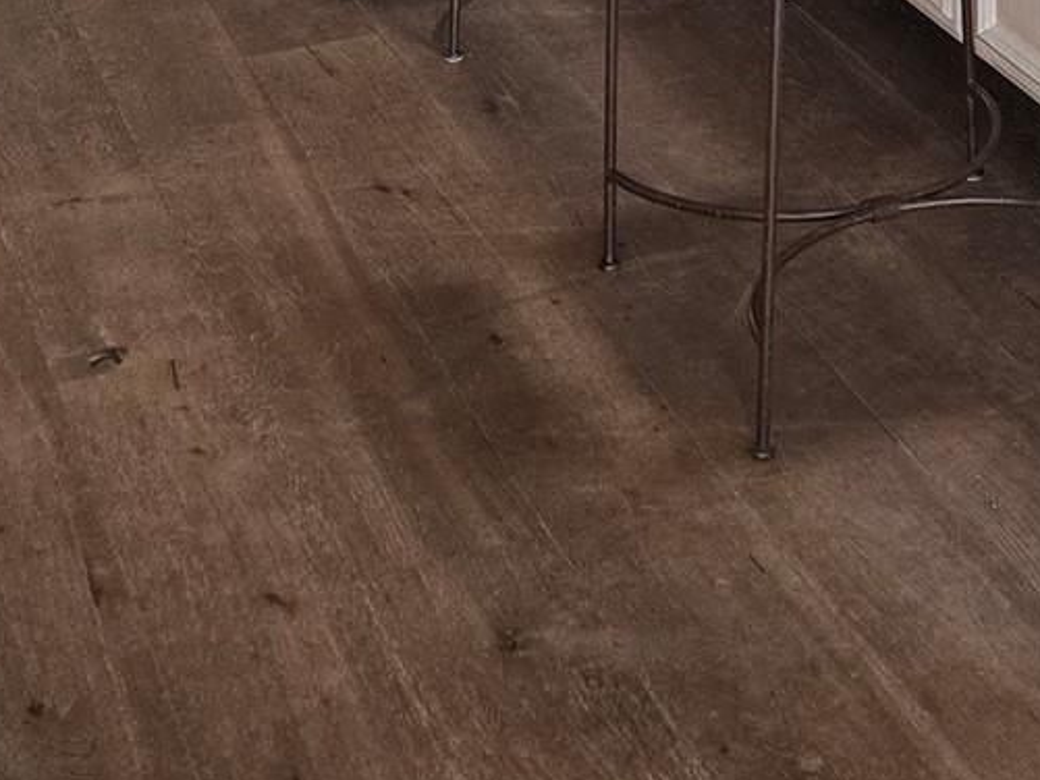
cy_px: -736
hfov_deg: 20.2
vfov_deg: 13.6
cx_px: 1034
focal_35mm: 94
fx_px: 2825
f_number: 1.7
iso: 250
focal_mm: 6.3
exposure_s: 1/120
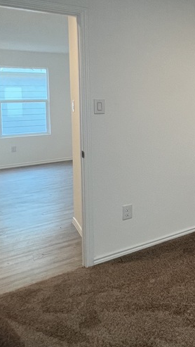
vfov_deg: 60.7
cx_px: 258
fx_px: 284
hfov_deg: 29.7
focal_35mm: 31
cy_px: 108
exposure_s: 1/60
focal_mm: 1.57
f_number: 1.8
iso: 200
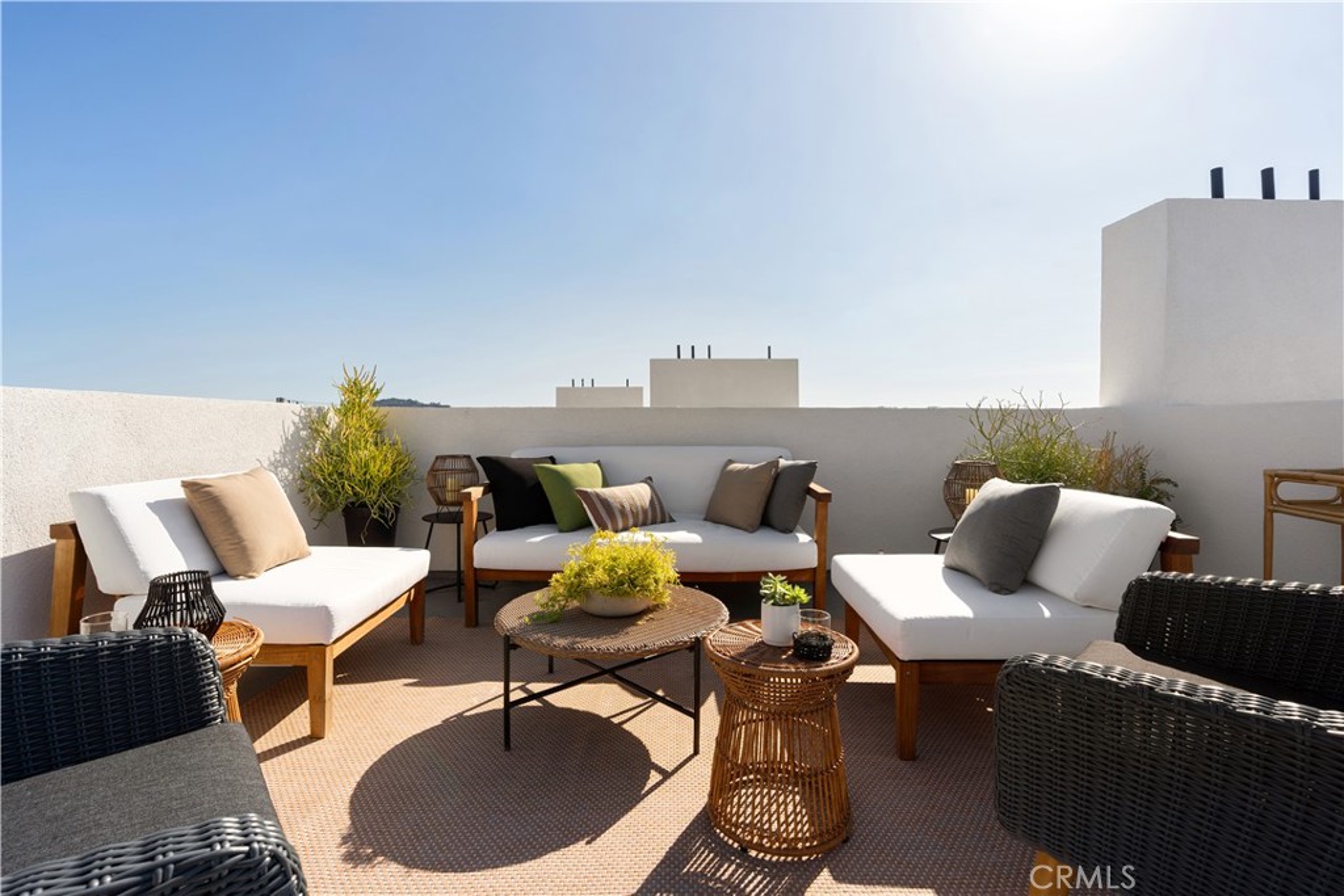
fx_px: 597
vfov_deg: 73.8
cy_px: 448
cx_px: 672
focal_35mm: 16
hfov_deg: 96.7
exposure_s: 1/250
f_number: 9
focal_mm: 16
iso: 125
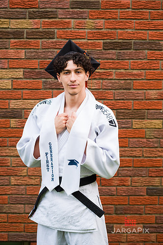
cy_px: 122
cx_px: 82
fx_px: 715
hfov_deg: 13.0
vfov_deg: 19.5
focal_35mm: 105
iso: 200
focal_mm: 105
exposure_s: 1/640
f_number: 3.2
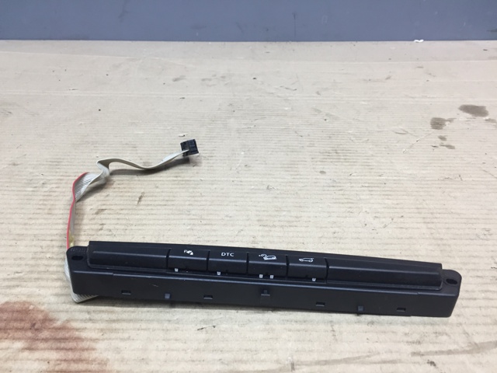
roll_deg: -1.7
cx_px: 248
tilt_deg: -31.1
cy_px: 186
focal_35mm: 29
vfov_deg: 48.2
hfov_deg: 61.7
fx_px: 416
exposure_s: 1/33
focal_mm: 4.15
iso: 64
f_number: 2.2
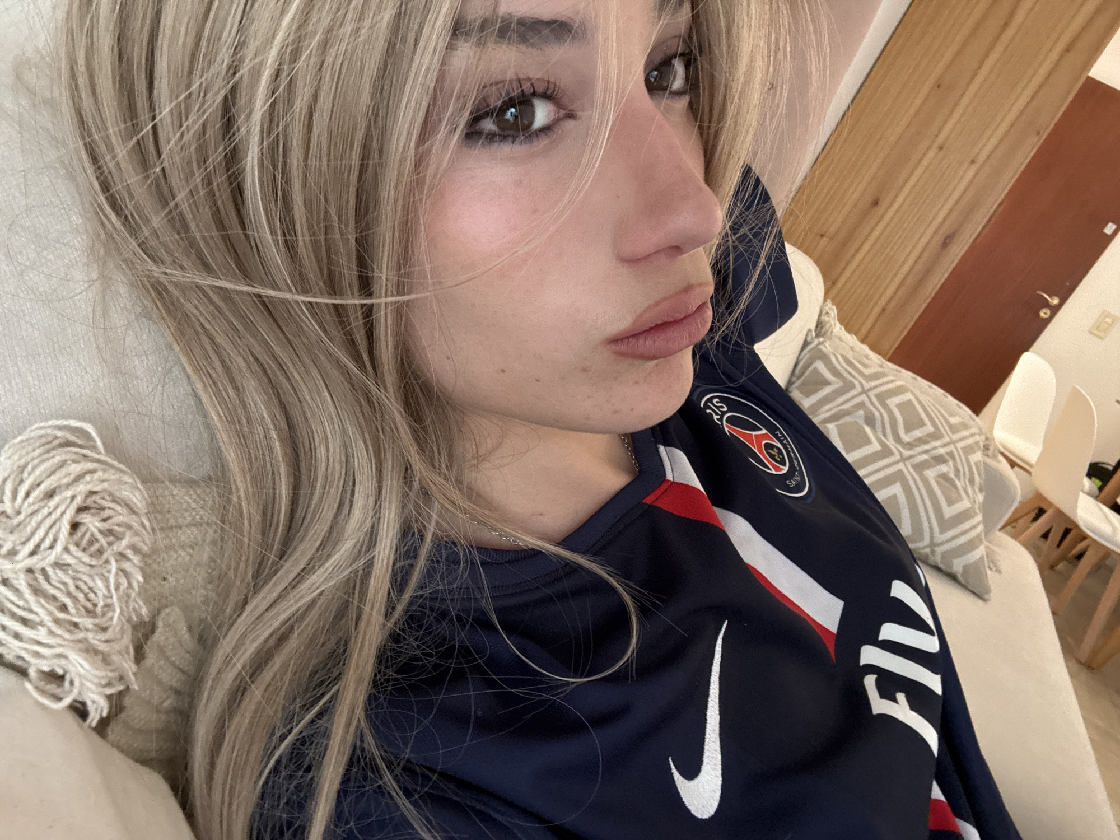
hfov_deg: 73.9
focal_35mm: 23
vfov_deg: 58.9
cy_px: 420
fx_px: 744
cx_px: 560
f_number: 1.9
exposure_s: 1/43
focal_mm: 2.69
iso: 320
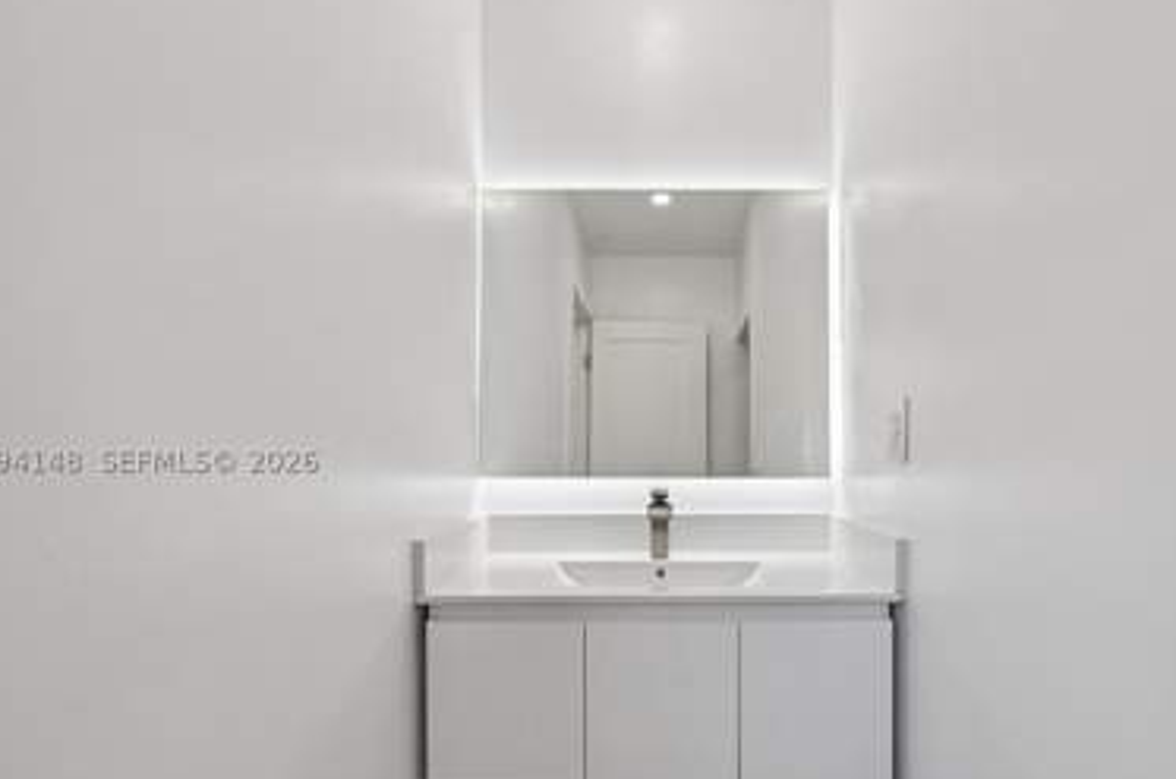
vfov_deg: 66.7
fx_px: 587
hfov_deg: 89.6
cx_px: 668
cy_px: 457
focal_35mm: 18
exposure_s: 1/25
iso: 100
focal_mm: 14
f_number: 8
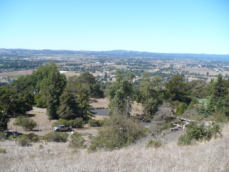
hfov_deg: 50.1
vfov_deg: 38.7
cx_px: 114
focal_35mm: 37
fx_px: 245
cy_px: 86
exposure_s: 1/800
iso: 100
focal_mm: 6.1
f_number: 2.8
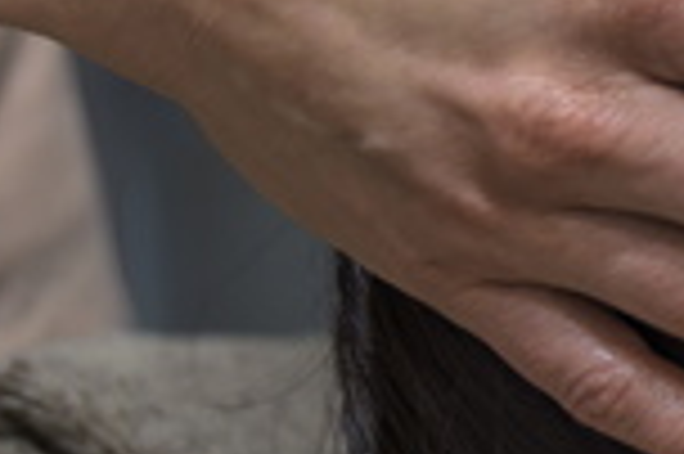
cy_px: -191
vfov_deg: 6.9
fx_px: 3701
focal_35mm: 195
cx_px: 1516
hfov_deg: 9.6
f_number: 2.8
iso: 640
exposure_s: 1/250
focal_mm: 37
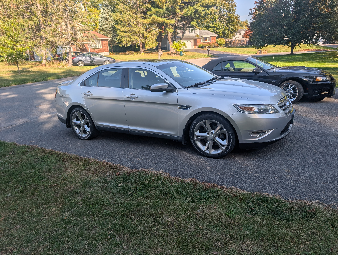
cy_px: 128
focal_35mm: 24
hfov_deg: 71.5
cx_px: 169
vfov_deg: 56.9
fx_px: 235
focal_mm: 6.9
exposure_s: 1/4405
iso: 21
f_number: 1.68
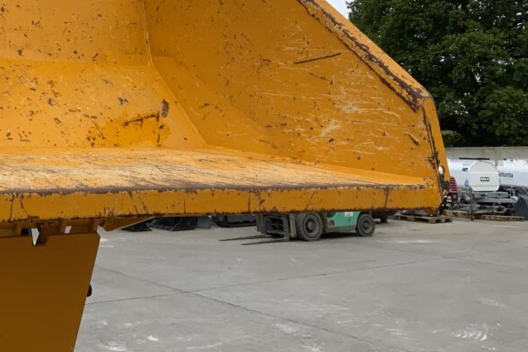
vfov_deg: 25.1
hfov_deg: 36.3
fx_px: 763
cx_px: 74
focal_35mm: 52
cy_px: 25
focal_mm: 3
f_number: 1.8
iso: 16
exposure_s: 1/1451
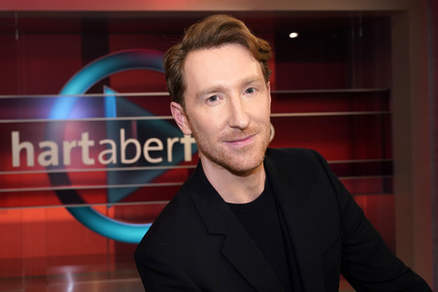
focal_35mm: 37
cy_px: 146
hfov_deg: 51.9
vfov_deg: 35.9
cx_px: 219
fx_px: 450
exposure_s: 1/125
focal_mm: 37
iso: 1600
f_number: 5.6
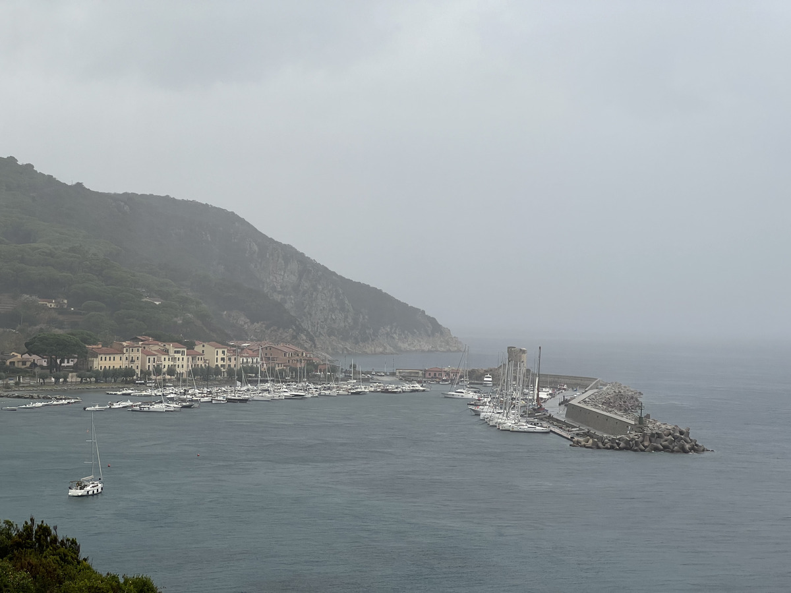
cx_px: 396
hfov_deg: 25.3
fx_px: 1760
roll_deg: -1.6
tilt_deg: +0.8
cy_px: 296
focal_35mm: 77
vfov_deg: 19.1
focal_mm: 9
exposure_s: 1/129
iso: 32
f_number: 2.8
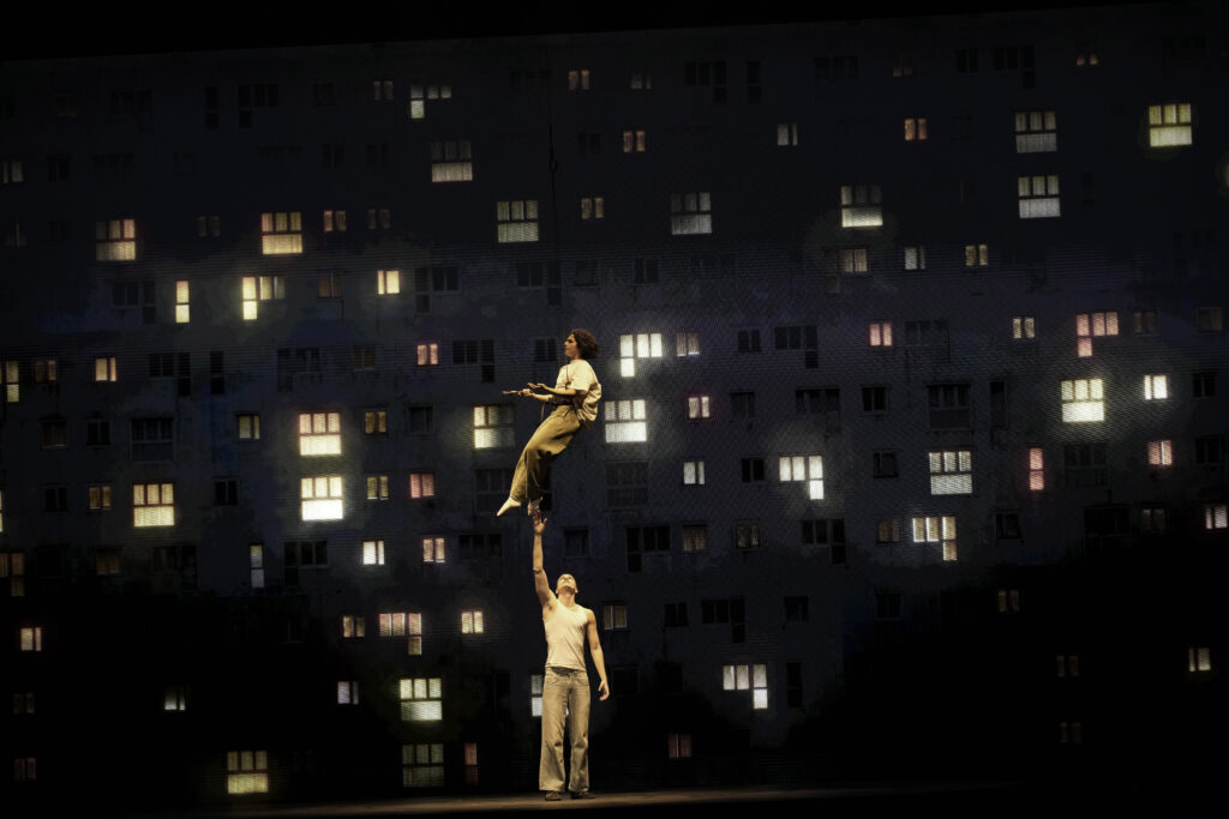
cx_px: 614
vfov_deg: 12.8
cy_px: 410
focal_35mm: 107
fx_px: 3653
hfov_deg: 19.1
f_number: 4
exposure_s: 1/320
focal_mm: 107
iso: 2000
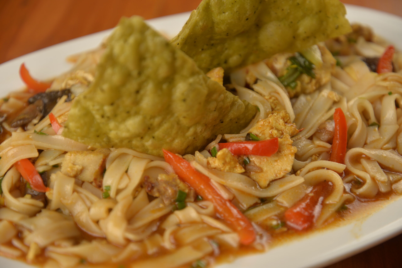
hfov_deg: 26.0
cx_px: 201
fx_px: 871
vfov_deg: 17.5
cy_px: 134
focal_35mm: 78
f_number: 4.5
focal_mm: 78
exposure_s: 1/100
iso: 100
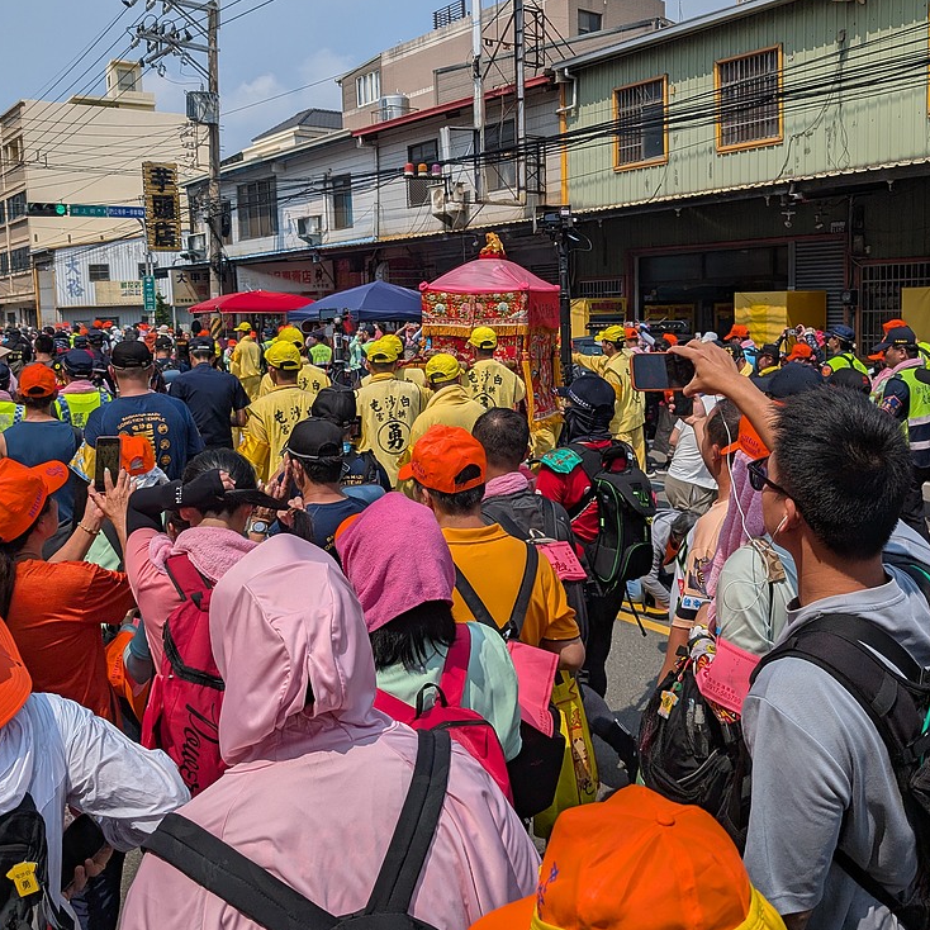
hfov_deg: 54.0
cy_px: 399
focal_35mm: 30
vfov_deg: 53.8
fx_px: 912
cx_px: 478
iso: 22
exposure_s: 1/3311
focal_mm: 6.9
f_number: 1.68
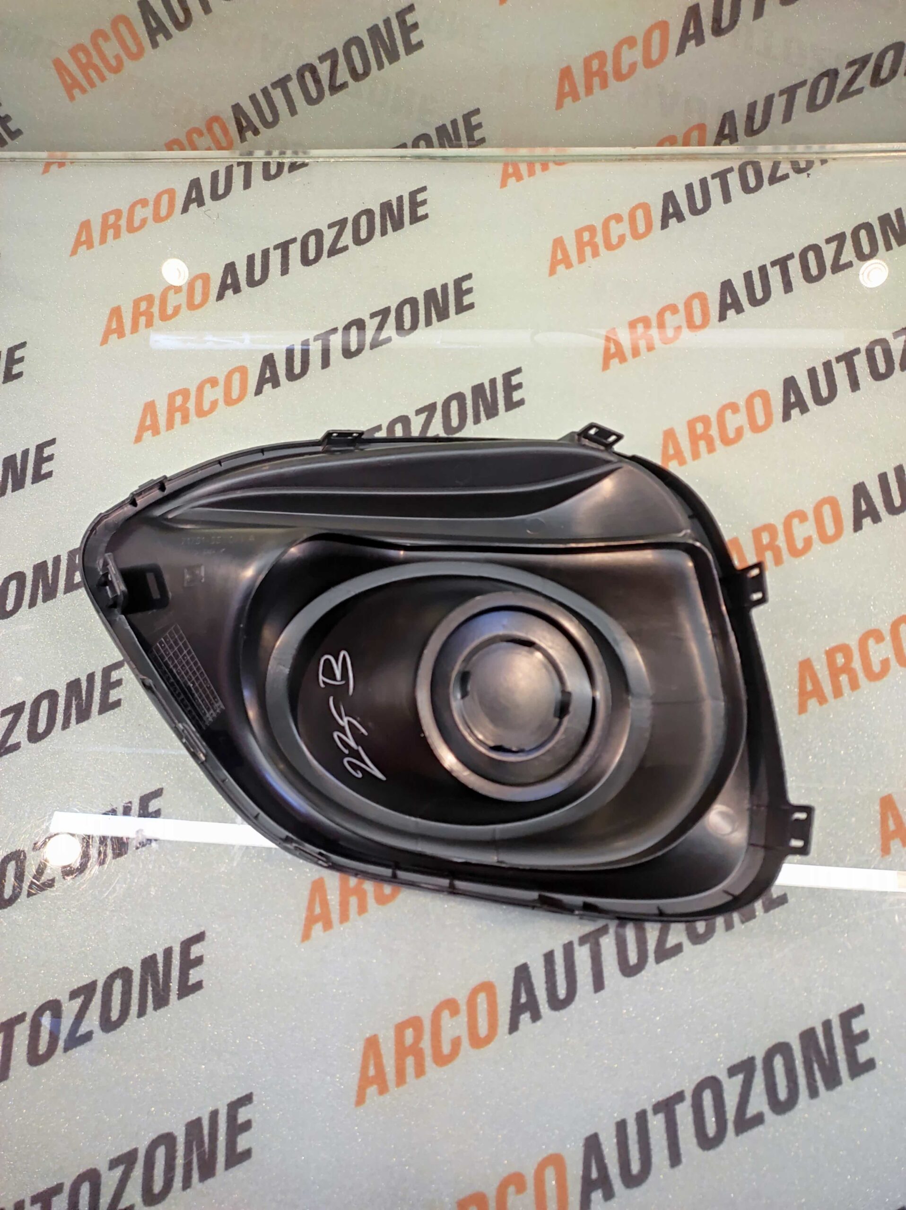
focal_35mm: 17
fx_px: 594
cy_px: 605
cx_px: 453
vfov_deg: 91.1
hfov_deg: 74.7
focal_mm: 4.74
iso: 1596
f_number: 1.79
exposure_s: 1/33
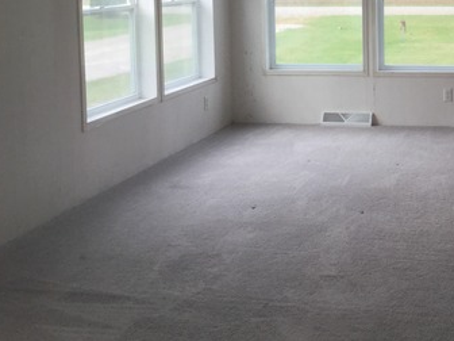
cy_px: 20
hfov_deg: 31.1
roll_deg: +0.0
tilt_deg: -4.1
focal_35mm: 59
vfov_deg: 24.0
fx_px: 774
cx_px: 416
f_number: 2.4
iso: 50
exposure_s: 1/120
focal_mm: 3.3
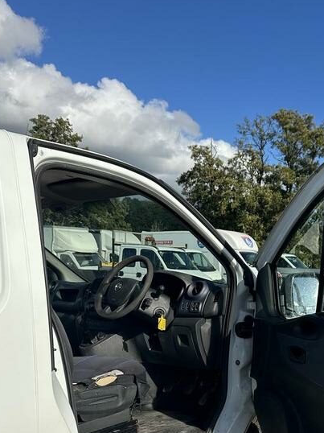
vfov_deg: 44.8
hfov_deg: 35.2
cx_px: 239
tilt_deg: -8.1
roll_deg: -2.3
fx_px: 500
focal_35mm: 40
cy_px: 338
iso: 80
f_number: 1.78
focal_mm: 6.86
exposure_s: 1/5000
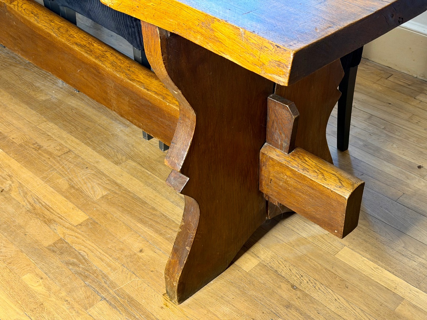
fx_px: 592
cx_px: 214
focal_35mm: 48
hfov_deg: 39.7
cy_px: 160
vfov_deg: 30.3
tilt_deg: -36.8
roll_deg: -0.5
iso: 200
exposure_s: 1/33
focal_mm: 6.76
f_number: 1.78
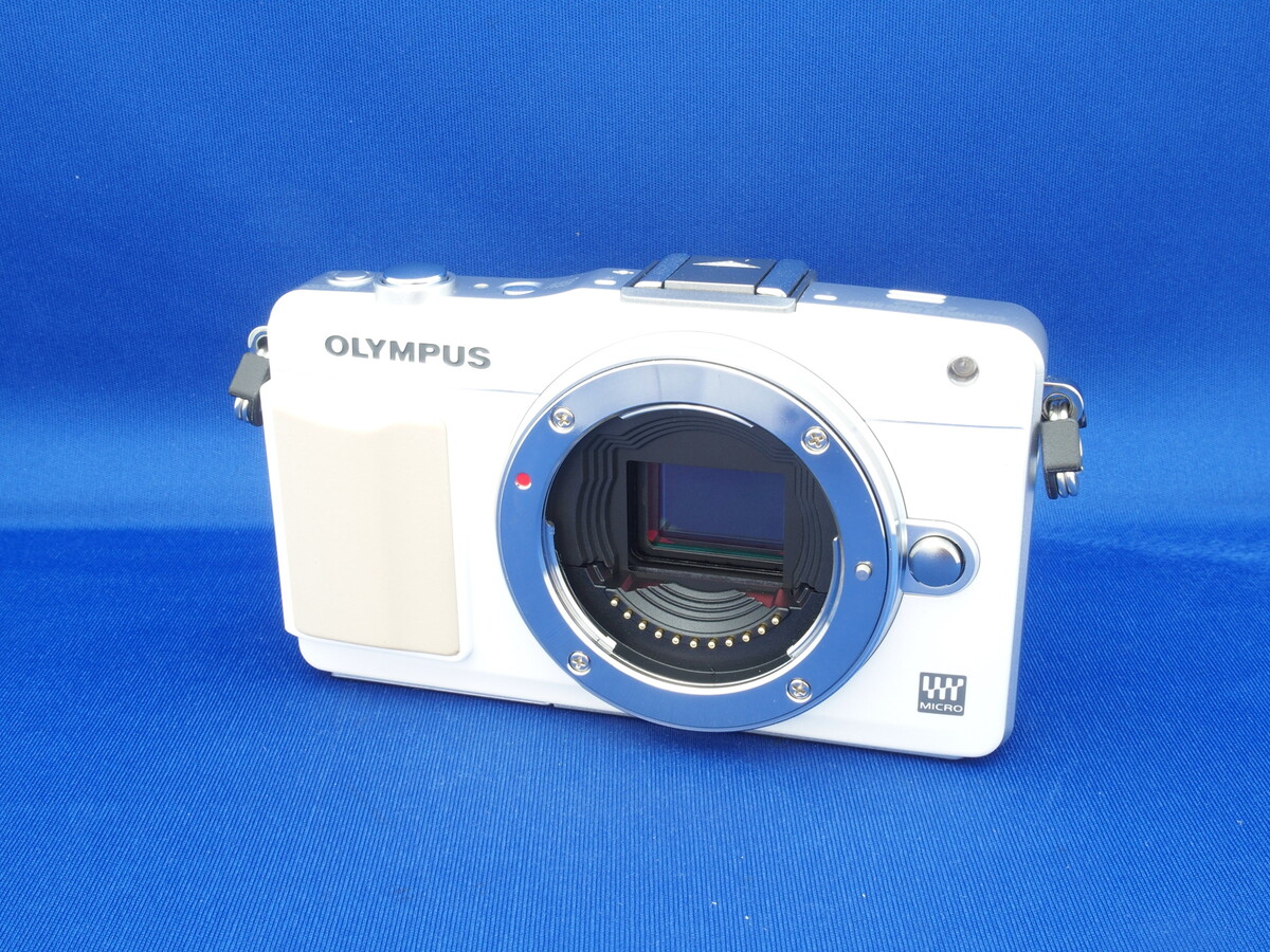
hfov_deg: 44.8
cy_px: 476
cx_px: 635
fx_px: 1541
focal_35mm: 42
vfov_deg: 34.3
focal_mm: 9
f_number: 8
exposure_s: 2.5
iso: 100
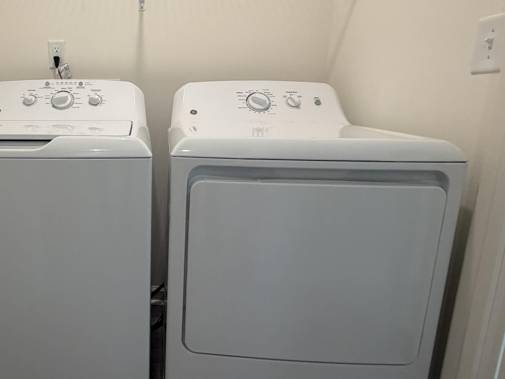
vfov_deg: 54.7
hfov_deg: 65.9
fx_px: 365
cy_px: 166
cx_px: 138
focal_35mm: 25
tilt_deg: -9.5
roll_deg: -0.3
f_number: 2.2
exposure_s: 1/120
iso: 200
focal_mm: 2.22
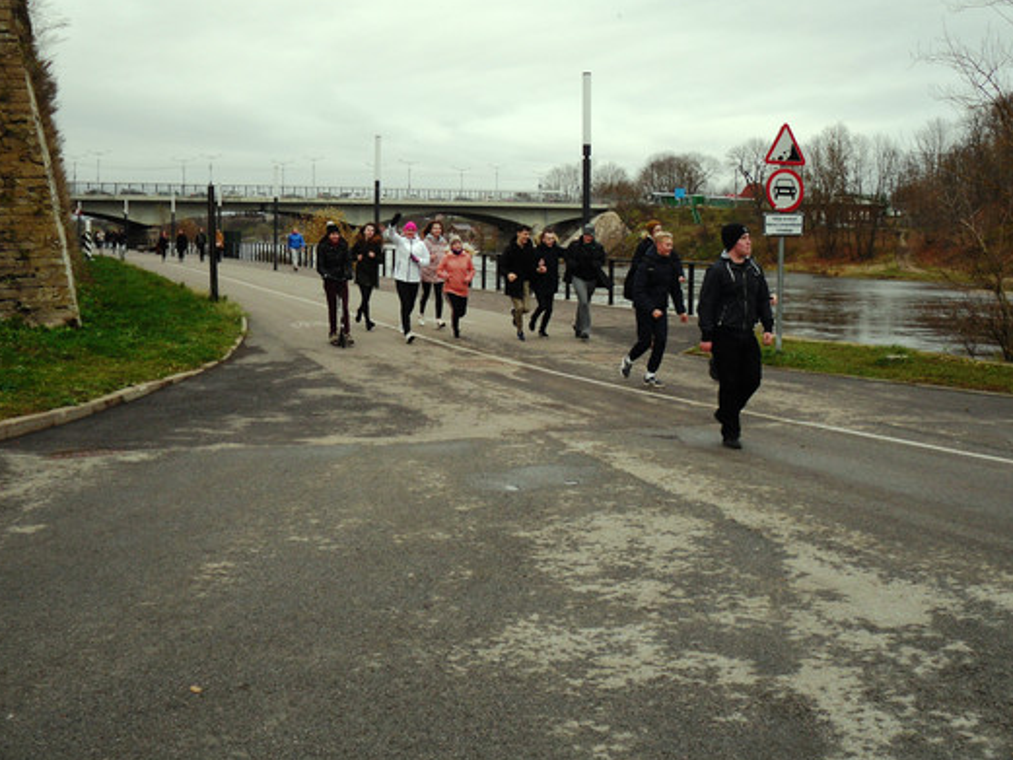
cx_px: 502
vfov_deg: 33.5
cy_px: 317
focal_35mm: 43
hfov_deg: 43.8
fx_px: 1259
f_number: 3
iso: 80
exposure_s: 1/206
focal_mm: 6.3
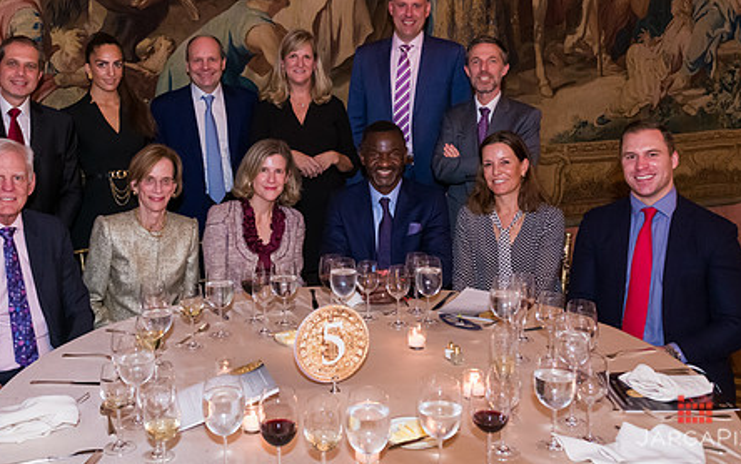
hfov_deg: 48.0
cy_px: 127
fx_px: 828
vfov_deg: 30.9
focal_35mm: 41
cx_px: 312
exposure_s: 1/80
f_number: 5
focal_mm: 28
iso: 3200
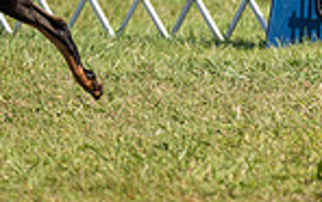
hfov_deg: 3.4
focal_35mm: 617
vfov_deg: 2.1
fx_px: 5423
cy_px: -189
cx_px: -286
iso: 200
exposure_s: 1/3200
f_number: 2.8
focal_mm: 133
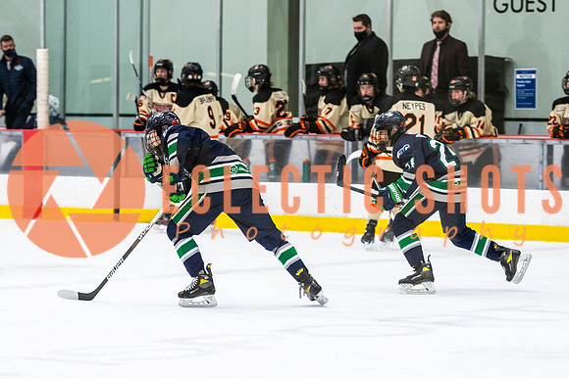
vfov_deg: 7.0
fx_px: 3108
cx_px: 226
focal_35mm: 197
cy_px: 172
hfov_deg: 10.5
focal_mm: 100
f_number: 2.8
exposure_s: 1/640
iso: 1600
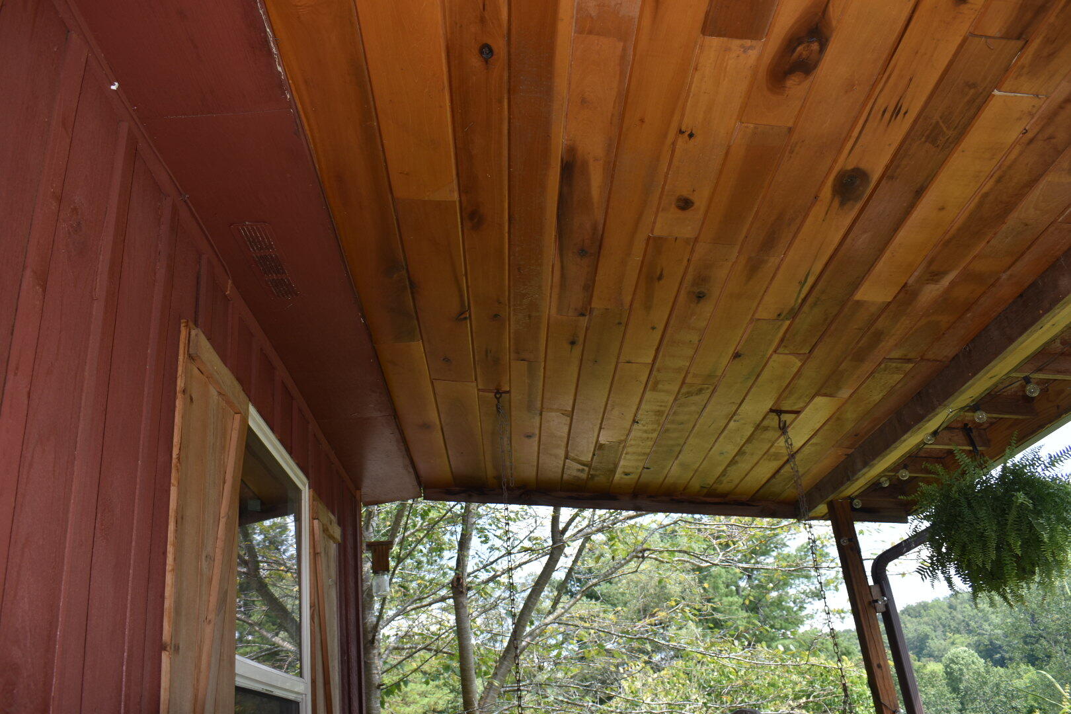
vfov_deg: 47.9
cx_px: 536
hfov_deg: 67.4
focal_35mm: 27
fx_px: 803
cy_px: 357
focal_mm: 18
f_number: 5.6
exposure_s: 1/160
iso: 100
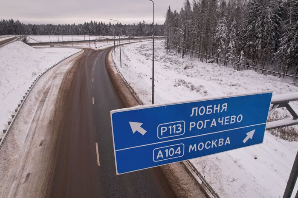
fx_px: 182
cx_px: 149
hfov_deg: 78.6
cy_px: 99
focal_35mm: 22
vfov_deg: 57.2
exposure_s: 1/500
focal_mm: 8.38
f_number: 2.8
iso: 130
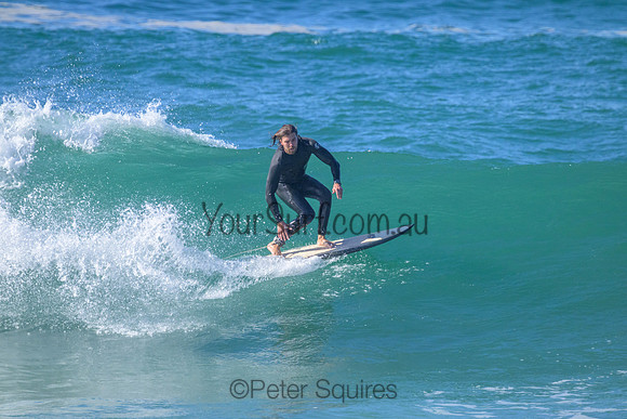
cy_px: 210
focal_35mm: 800
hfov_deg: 2.6
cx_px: 314
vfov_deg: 1.7
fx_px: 13936
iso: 2200
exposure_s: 1/2000
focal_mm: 800
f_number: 11
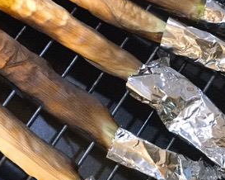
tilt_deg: -71.1
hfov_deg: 26.8
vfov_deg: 21.5
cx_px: 115
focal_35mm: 71
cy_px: 73
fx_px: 472
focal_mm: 3.3
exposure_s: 1/15
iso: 320
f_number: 2.4
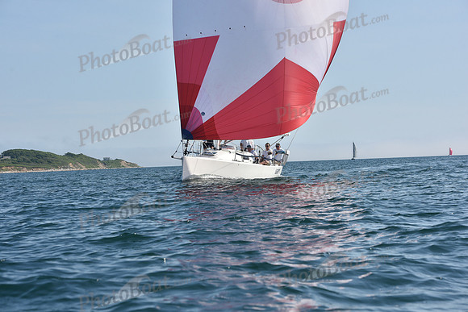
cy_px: 156
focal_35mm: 98
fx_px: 1274
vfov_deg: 14.0
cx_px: 234
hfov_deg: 20.8
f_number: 9
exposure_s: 1/1250
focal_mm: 98
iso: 320
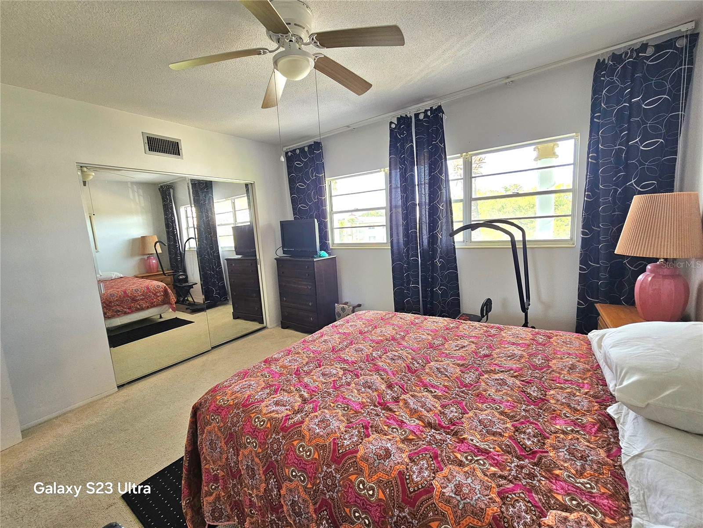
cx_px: 352
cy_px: 264
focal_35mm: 13
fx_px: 264
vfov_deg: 89.9
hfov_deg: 106.2
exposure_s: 1/70.9
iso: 100
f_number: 2.2
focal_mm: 2.2
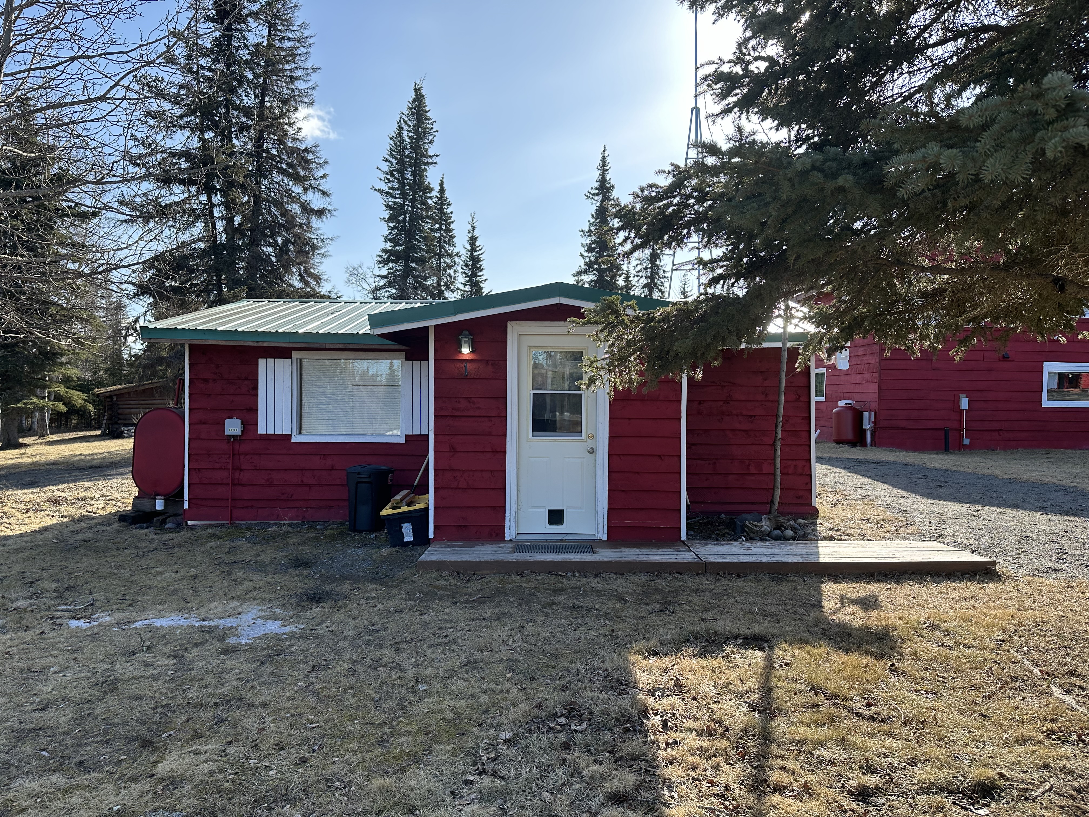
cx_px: 544
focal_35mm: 24
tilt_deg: -0.9
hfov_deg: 71.6
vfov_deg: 56.8
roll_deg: -1.4
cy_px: 408
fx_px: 755
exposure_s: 1/1751
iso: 80
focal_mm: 6.86
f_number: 1.78
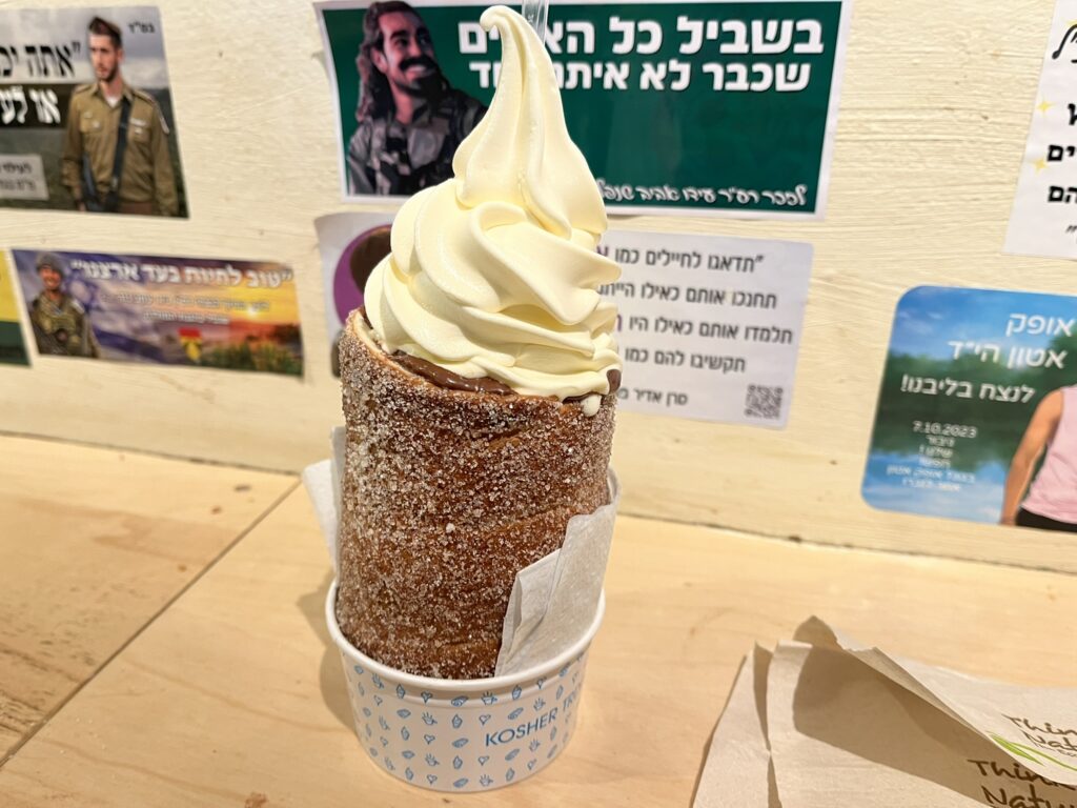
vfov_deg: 53.1
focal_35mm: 26
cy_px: 404
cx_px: 538
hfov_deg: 67.3
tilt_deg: -23.2
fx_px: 809
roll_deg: -1.1
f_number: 1.6
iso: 80
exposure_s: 1/50
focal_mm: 5.1
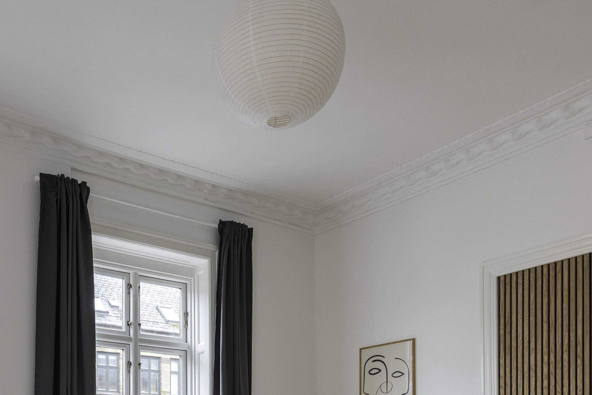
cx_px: 182
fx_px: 642
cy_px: 446
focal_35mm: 39
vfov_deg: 30.3
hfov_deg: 48.4
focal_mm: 17
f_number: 8
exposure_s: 1/20
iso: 160
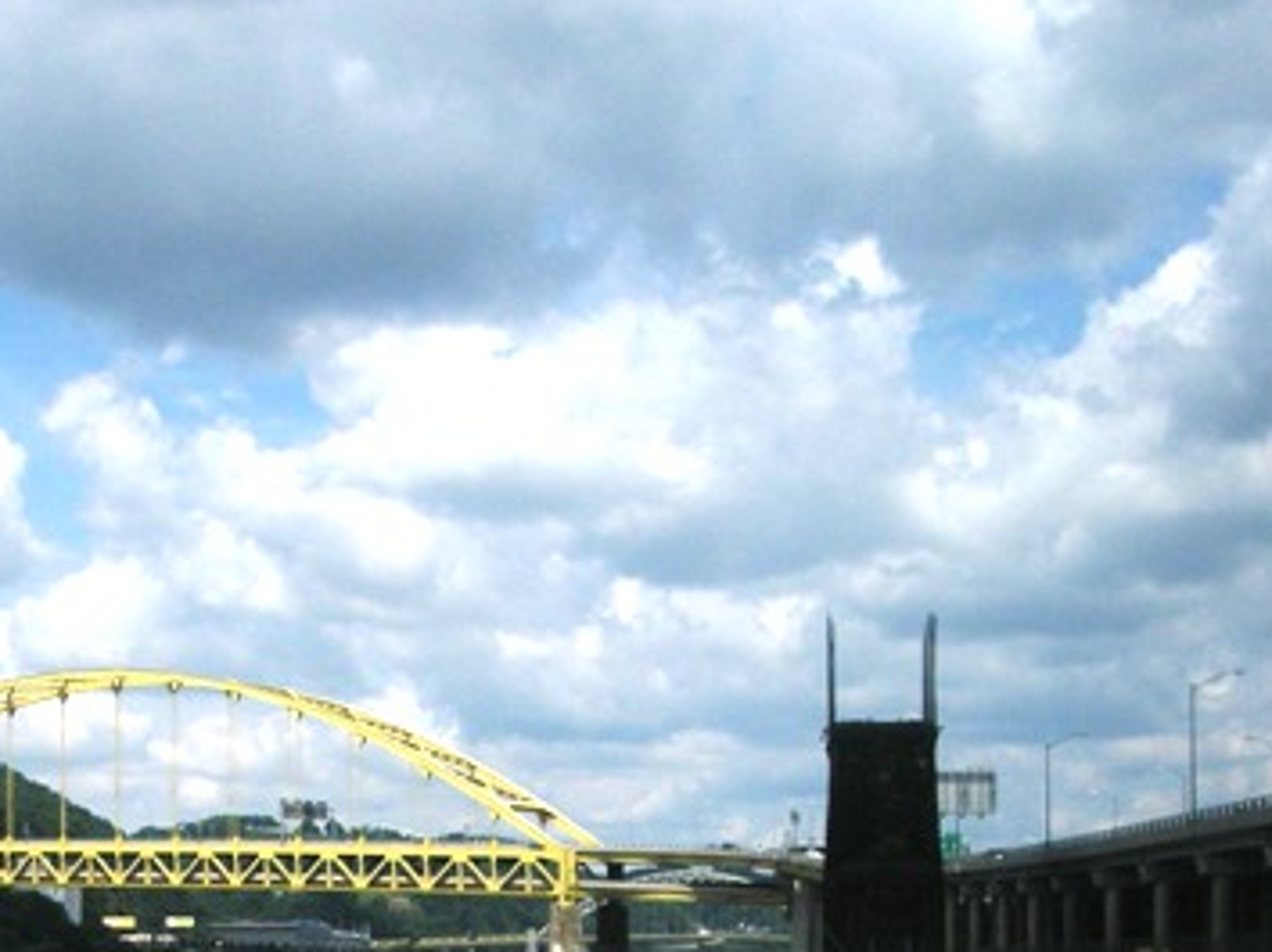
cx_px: 201
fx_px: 2791
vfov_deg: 18.9
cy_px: 934
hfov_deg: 25.1
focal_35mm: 76
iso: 50
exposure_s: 1/947
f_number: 5.7
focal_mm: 5.7
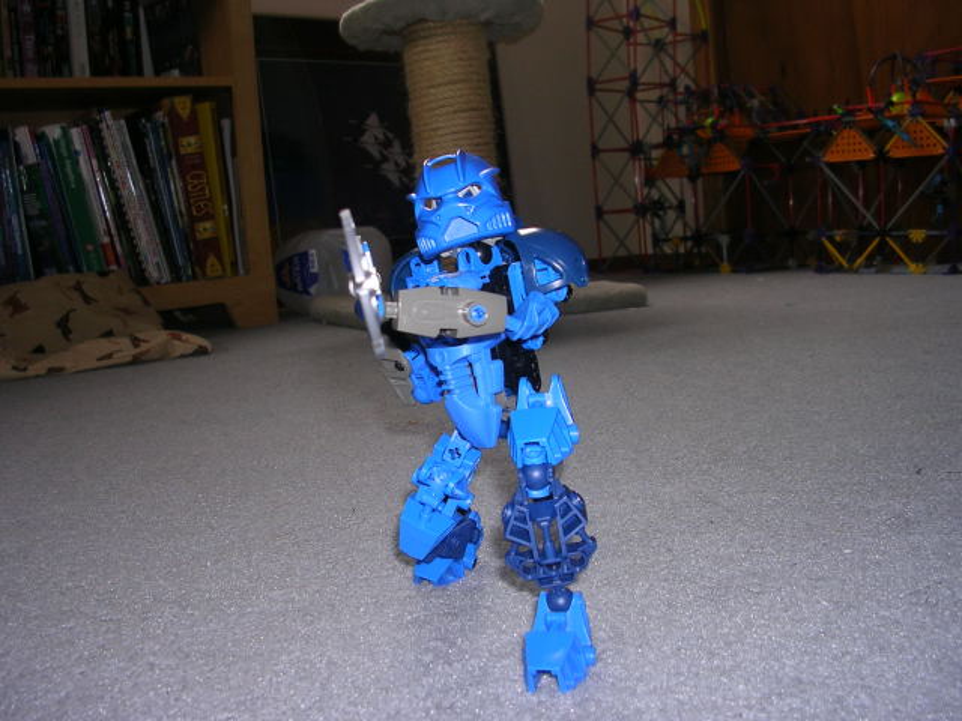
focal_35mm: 38
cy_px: 360
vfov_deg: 37.7
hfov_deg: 49.0
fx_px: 1056
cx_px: 481
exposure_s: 1/60.1
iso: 50
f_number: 2.8
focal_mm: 5.8
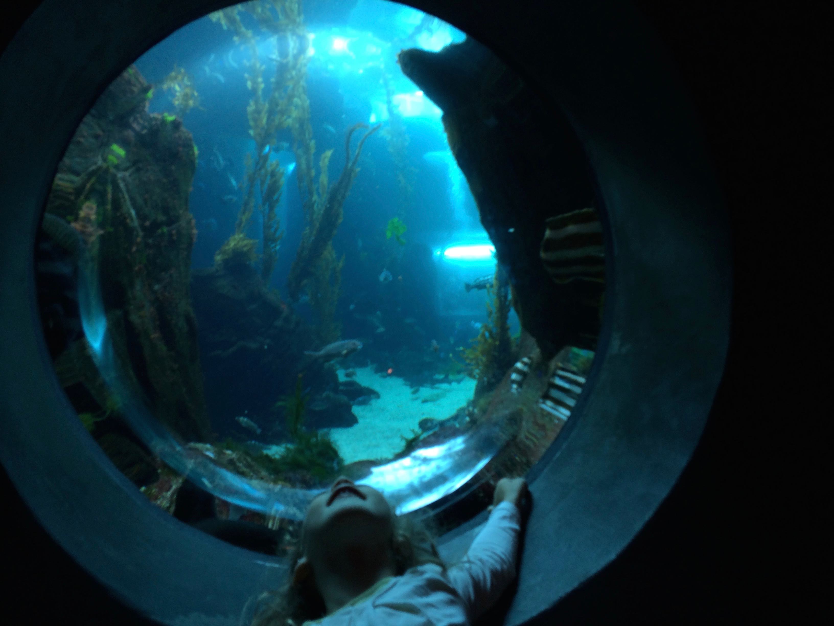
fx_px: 723
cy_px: 313
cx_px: 417
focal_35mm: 30
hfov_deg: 60.0
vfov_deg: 46.8
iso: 40
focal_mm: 4.12
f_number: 2.2
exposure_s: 1/60
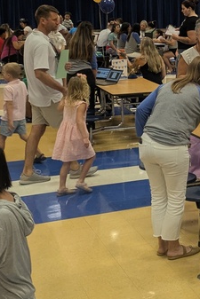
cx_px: 287
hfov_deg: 16.0
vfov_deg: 25.3
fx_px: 658
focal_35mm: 79
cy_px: 64
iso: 107
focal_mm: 5.43
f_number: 1.89
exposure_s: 1/120
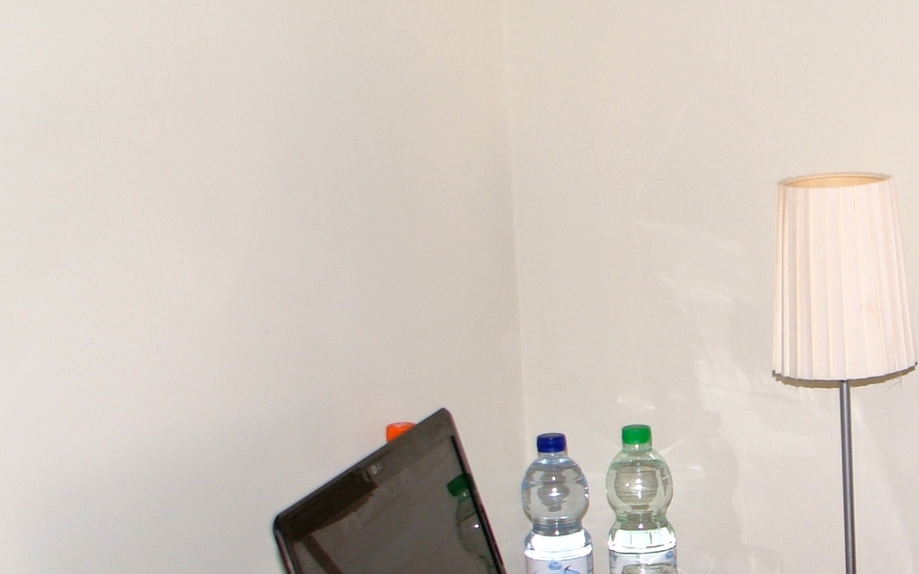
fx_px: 2179
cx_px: 961
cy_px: 539
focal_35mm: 87
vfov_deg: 14.8
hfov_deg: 22.7
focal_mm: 18
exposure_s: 1/60
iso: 200
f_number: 5.6
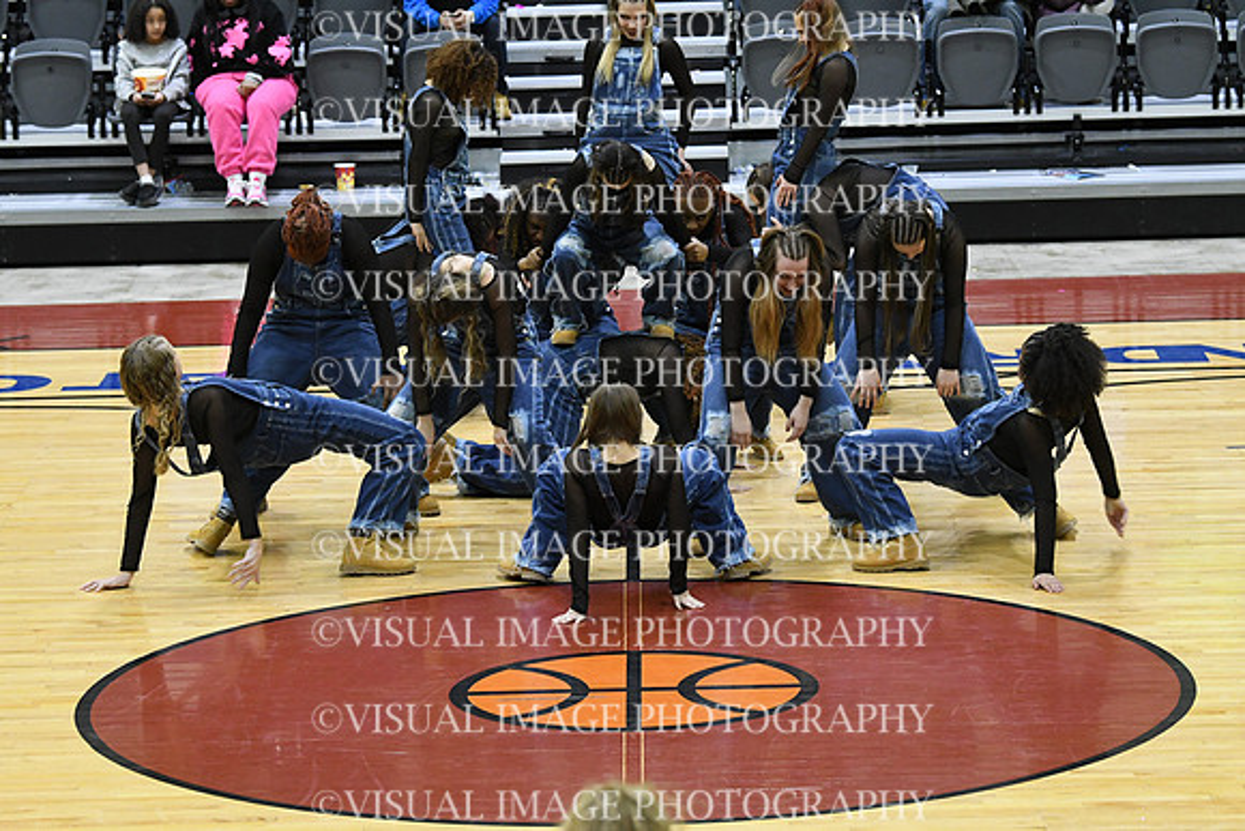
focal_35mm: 153
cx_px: 622
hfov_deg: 13.4
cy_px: 416
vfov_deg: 9.0
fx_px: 5292
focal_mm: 102
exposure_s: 1/250
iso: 4000
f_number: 4
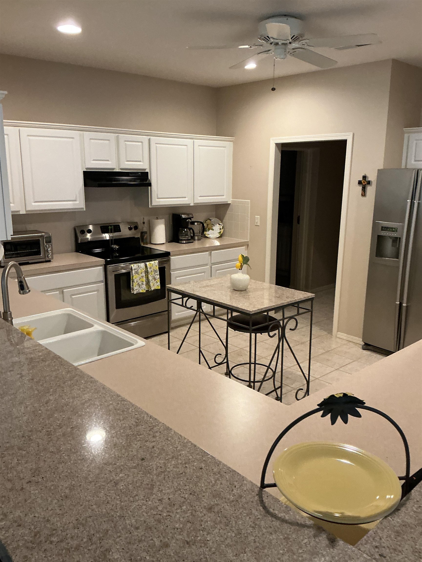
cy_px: 281
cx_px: 211
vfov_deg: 61.7
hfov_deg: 48.2
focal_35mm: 29
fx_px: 471
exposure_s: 1/60
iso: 200
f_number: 1.8
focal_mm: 3
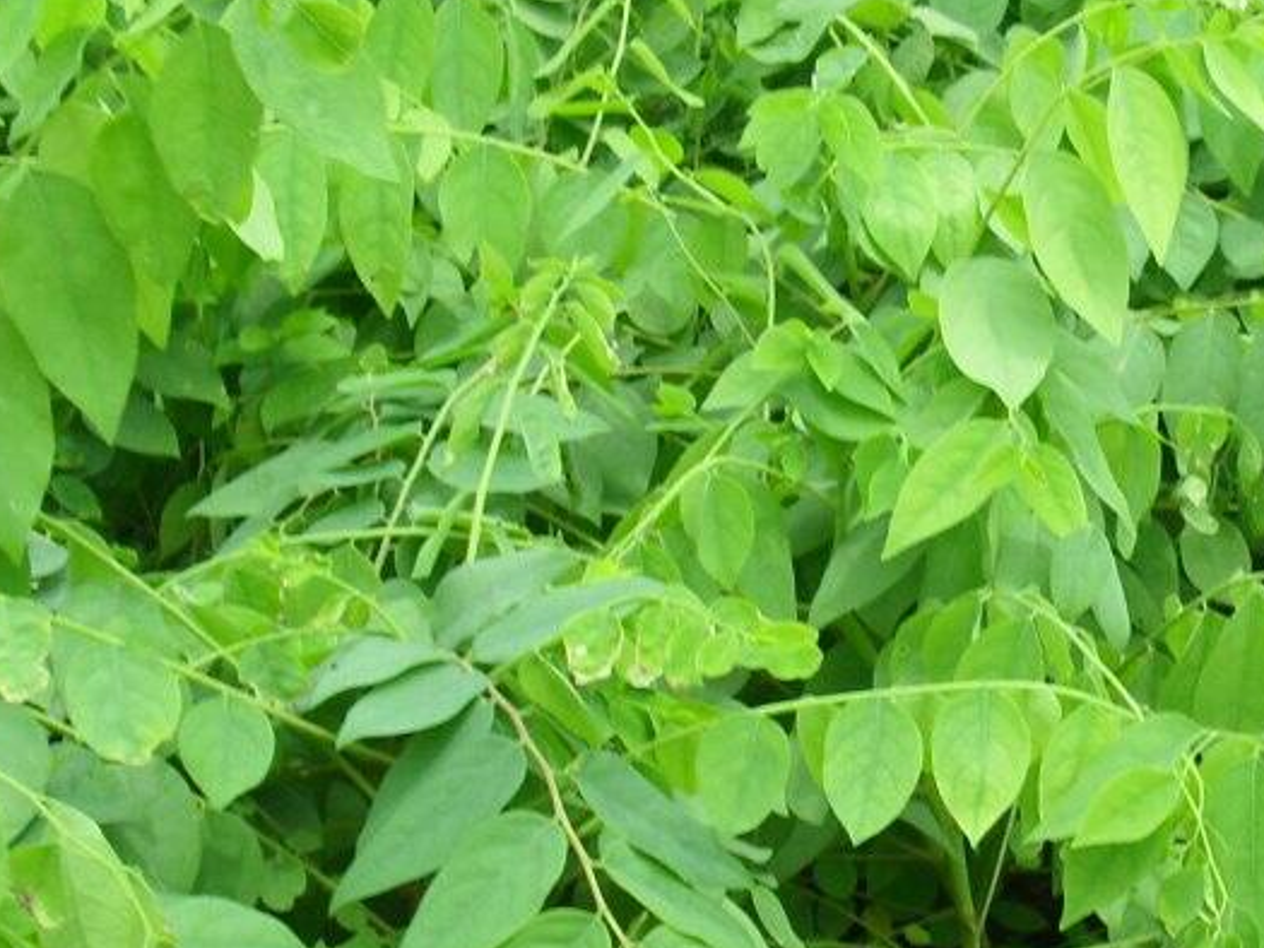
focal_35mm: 80
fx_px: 2922
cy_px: 861
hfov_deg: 23.2
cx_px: 1339
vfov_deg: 18.1
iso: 100
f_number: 8.4
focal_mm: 6.3
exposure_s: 1/90
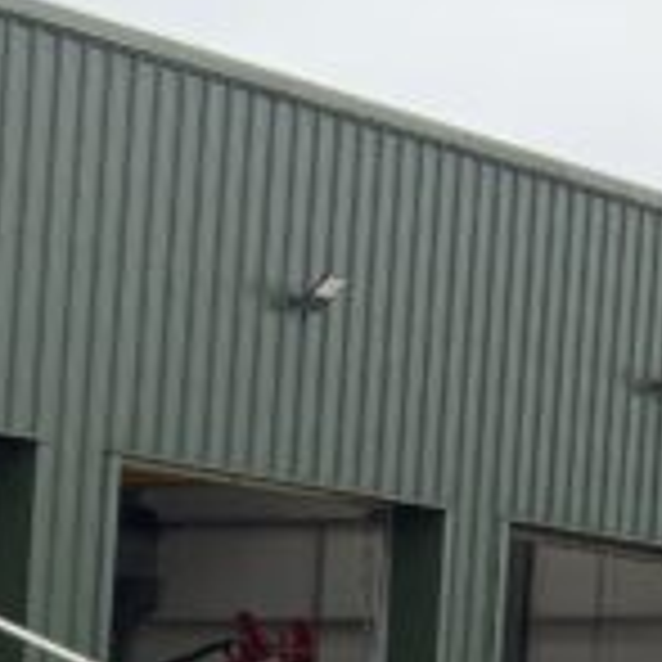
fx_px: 3873
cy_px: 991
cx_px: -1175
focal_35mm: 179
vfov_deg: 9.5
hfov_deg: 8.5
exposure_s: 1/378
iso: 16
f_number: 1.8
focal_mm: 3
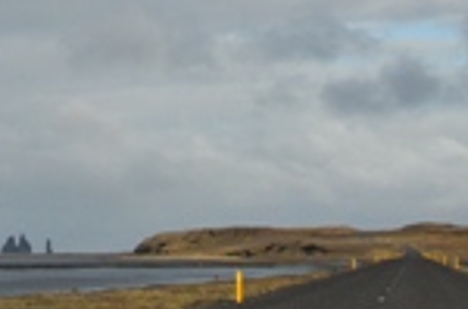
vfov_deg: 8.6
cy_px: -201
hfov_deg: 13.1
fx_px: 1996
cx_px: -44
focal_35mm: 154
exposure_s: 1/400
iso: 400
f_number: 11
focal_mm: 24
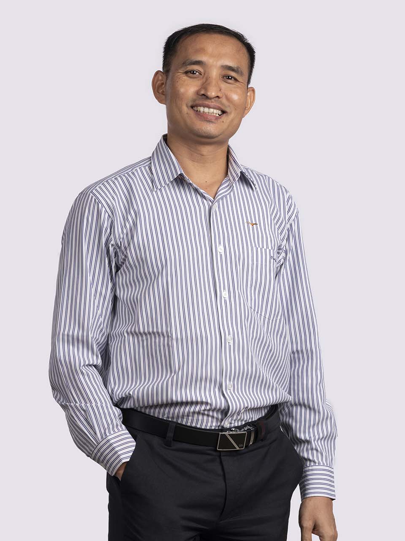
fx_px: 1779
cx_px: 202
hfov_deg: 13.0
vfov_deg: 17.3
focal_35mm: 114
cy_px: 303
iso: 125
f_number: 10
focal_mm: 105
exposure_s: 1/250
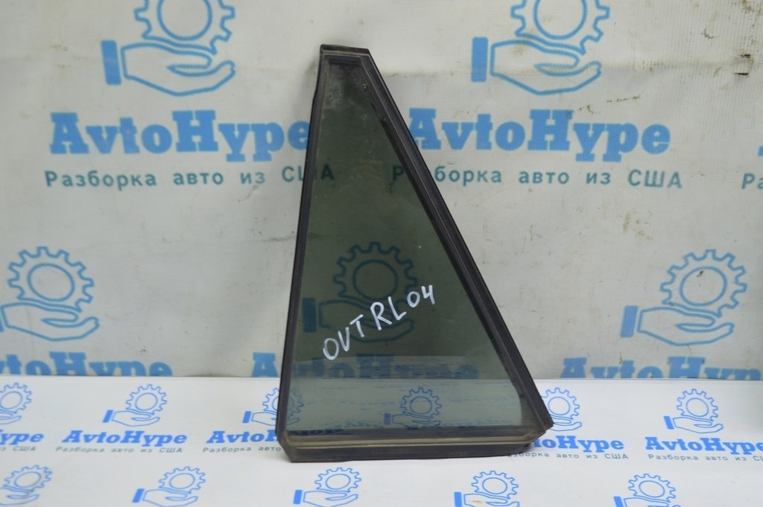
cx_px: 382
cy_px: 254
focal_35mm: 39
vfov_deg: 34.2
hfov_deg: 49.6
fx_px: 826
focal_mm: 26
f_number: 5.6
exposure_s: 1/25
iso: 400
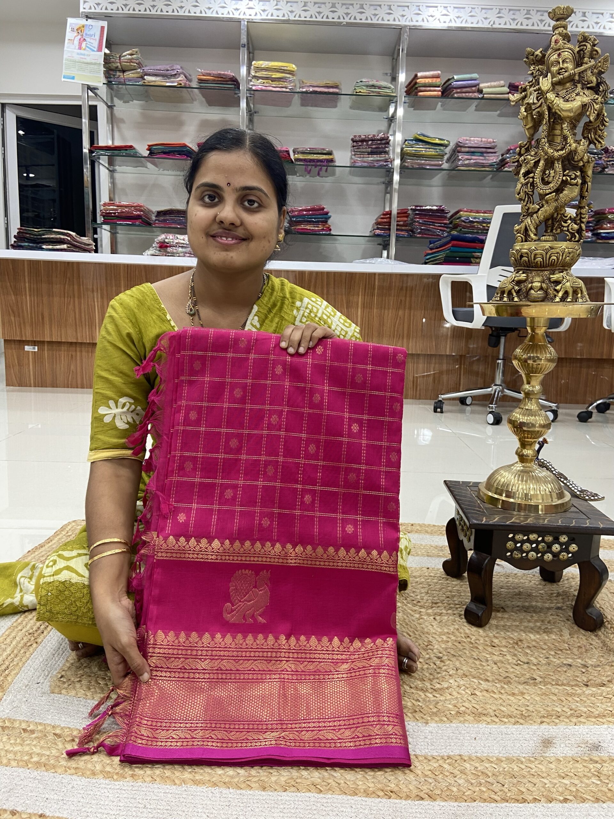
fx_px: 615
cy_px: 410
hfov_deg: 53.1
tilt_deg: -7.7
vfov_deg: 67.3
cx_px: 307
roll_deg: -1.8
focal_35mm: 26
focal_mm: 4.25
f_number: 1.8
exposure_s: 1/50
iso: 64
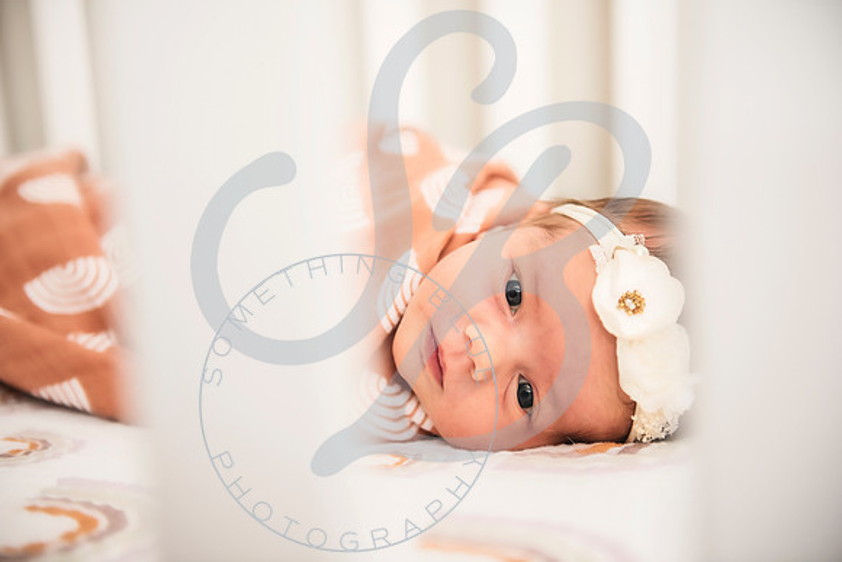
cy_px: 281
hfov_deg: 35.6
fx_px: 1310
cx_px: 421
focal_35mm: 56
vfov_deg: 24.2
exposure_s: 1/125
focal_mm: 56
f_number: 2.8
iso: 200
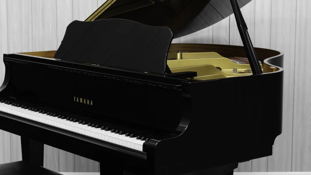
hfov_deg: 25.0
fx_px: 701
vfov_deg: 14.2
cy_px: 88
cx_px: 137
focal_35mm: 85
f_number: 6.3
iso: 100
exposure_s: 1/5
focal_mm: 35
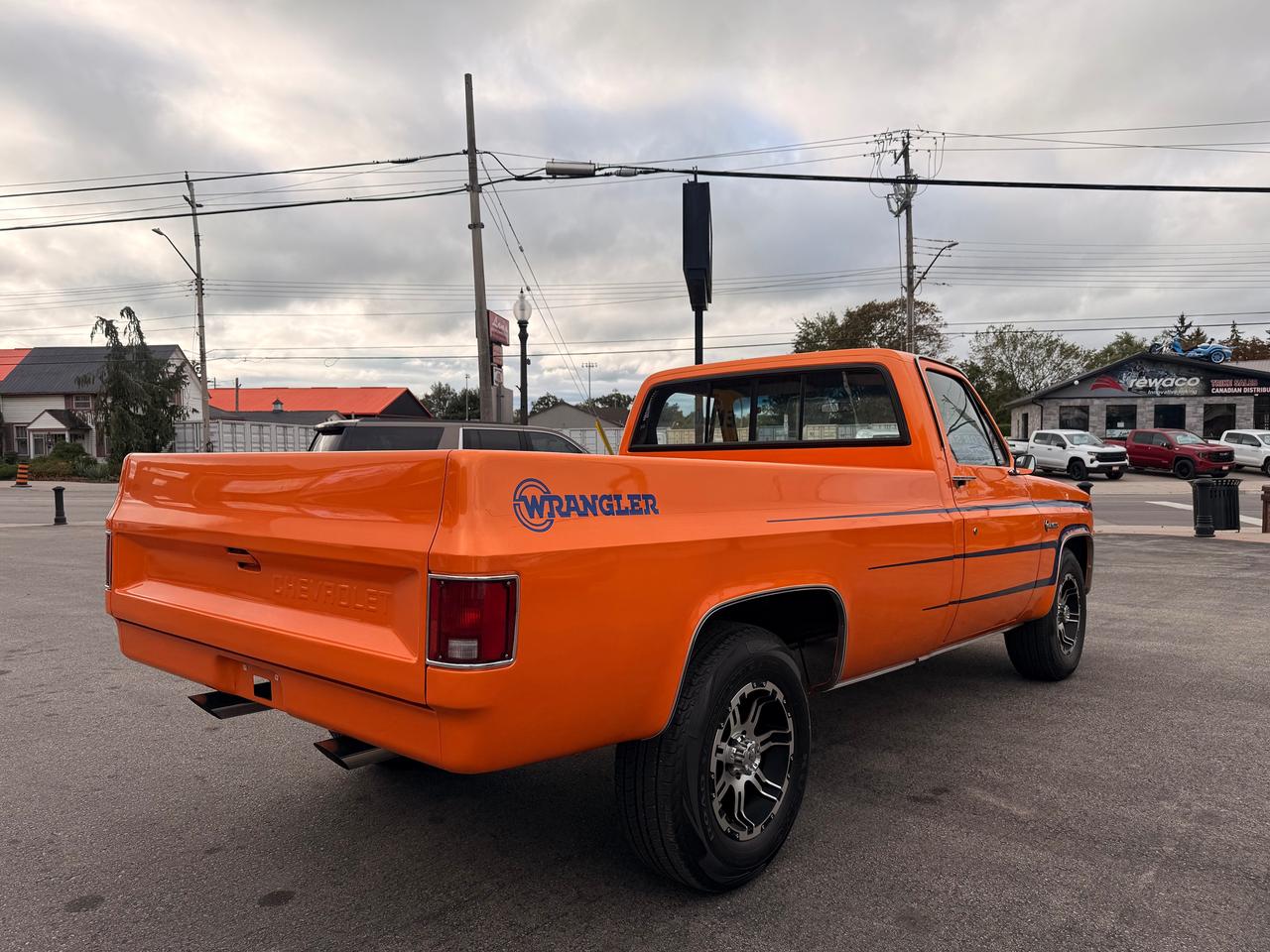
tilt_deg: -2.3
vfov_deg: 56.8
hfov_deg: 71.6
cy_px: 476
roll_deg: +0.3
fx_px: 881
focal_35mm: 24
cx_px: 635
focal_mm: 6.76
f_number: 1.78
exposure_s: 1/2703
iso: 80
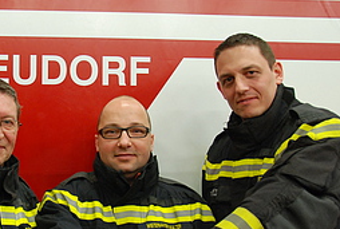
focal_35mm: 56
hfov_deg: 34.7
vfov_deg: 24.3
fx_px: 530
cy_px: 139
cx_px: 81
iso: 800
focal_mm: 20
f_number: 3.8
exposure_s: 1/30
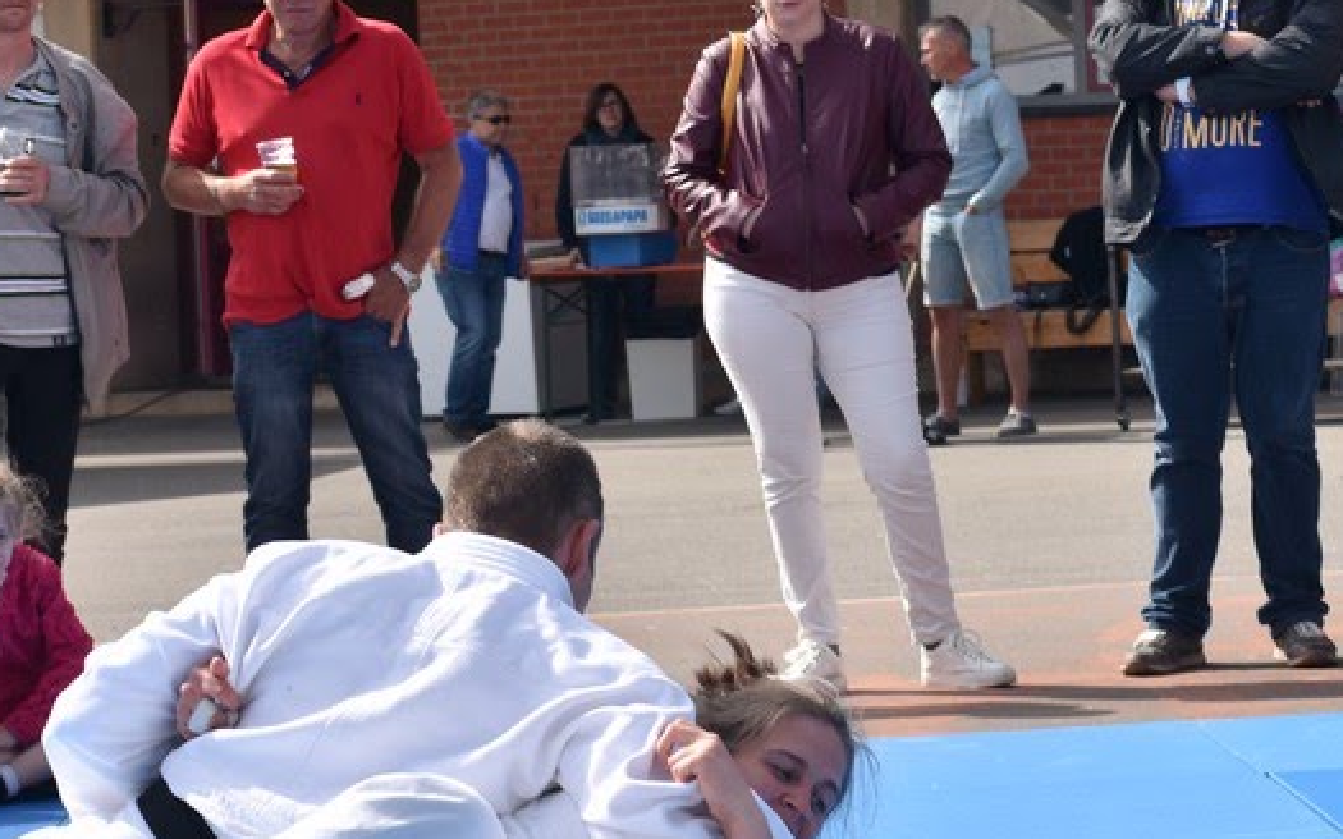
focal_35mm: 149
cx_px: 622
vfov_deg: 8.8
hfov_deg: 14.0
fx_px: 5453
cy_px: 694
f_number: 7.1
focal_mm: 50
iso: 100
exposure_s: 1/500
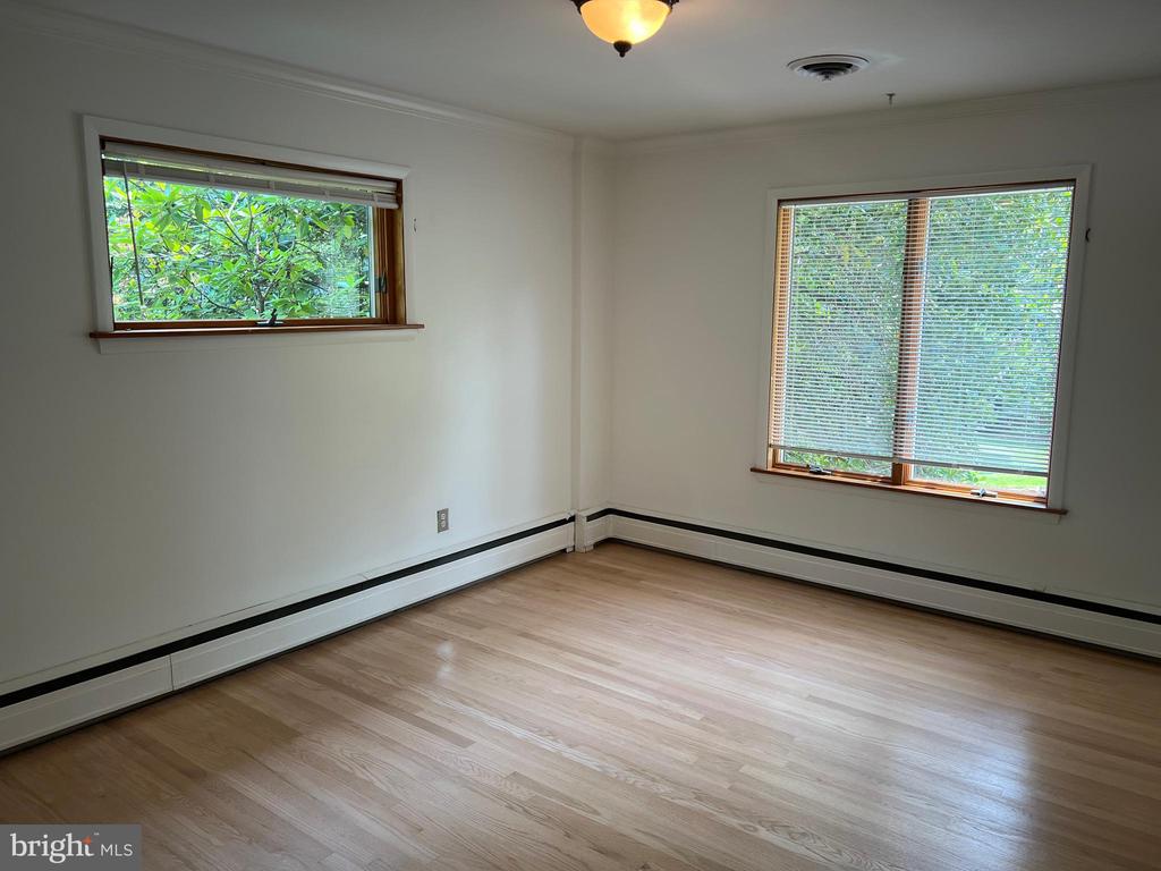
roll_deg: -0.3
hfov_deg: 67.3
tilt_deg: -9.1
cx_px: 580
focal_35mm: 26
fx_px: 872
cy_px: 436
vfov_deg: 53.1
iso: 50
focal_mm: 5.7
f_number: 1.5
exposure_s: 1/120
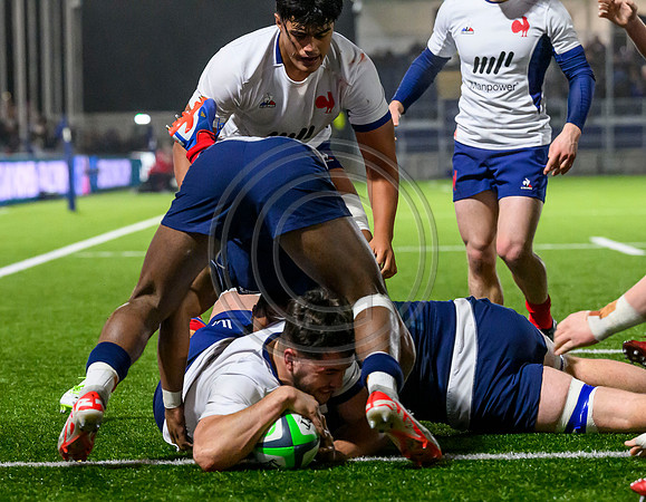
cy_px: 397
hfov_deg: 10.6
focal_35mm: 183
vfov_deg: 8.3
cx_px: 269
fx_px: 3468
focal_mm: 105
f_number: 3.5
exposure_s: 1/1000
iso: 6400
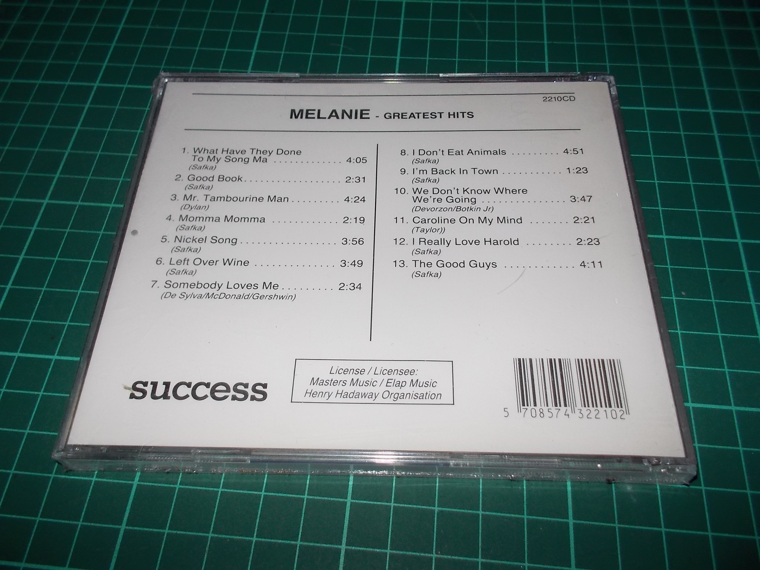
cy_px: 285
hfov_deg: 61.7
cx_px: 380
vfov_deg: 48.2
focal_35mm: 29
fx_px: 637
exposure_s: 1/30
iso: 200
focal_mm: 4.1
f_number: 3.3
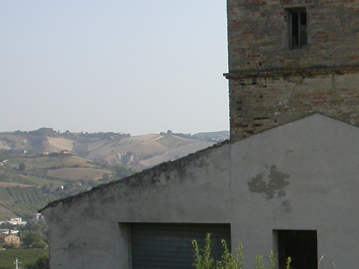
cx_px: 400
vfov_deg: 14.0
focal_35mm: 105
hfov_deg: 18.0
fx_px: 1089
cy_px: 208
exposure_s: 1/290
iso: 100
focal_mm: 9.3
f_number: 7
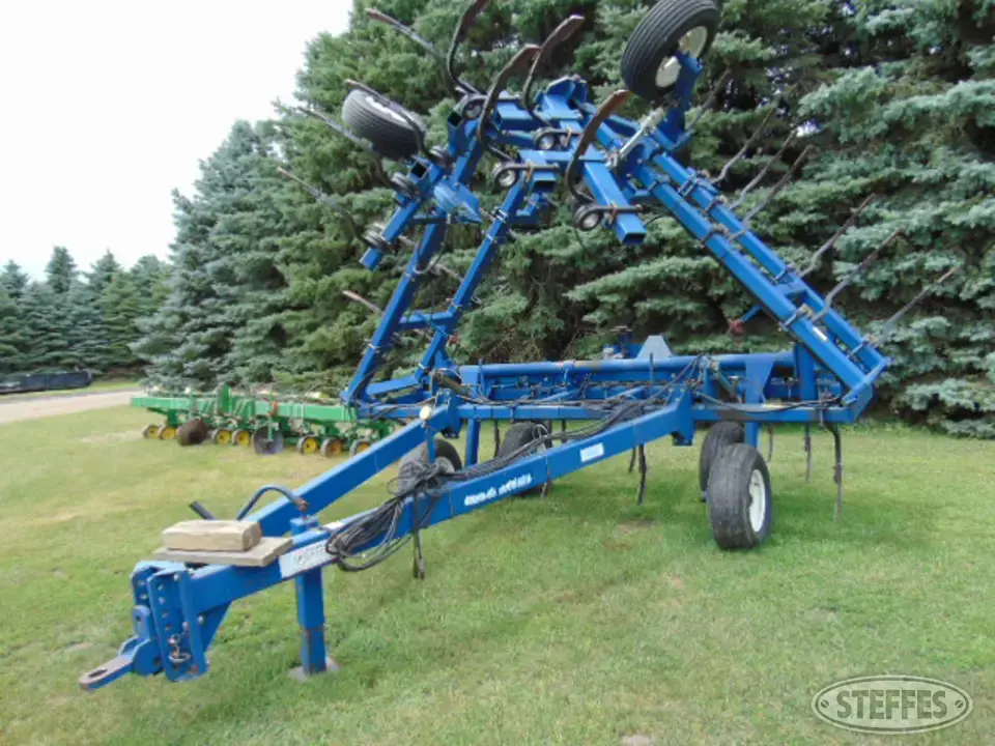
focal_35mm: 25
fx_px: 719
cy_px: 373
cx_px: 498
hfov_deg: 69.4
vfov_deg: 54.9
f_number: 3
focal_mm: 4.5
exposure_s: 1/500
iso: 80
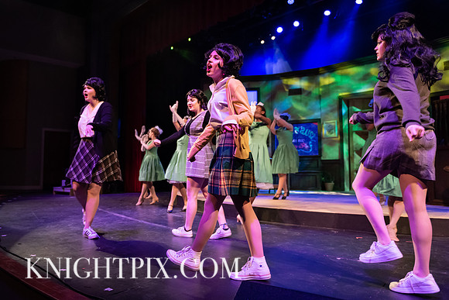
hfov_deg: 63.5
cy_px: 141
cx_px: 180
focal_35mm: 29
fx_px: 359
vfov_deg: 45.3
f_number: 2.8
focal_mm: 24
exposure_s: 1/200
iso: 1400
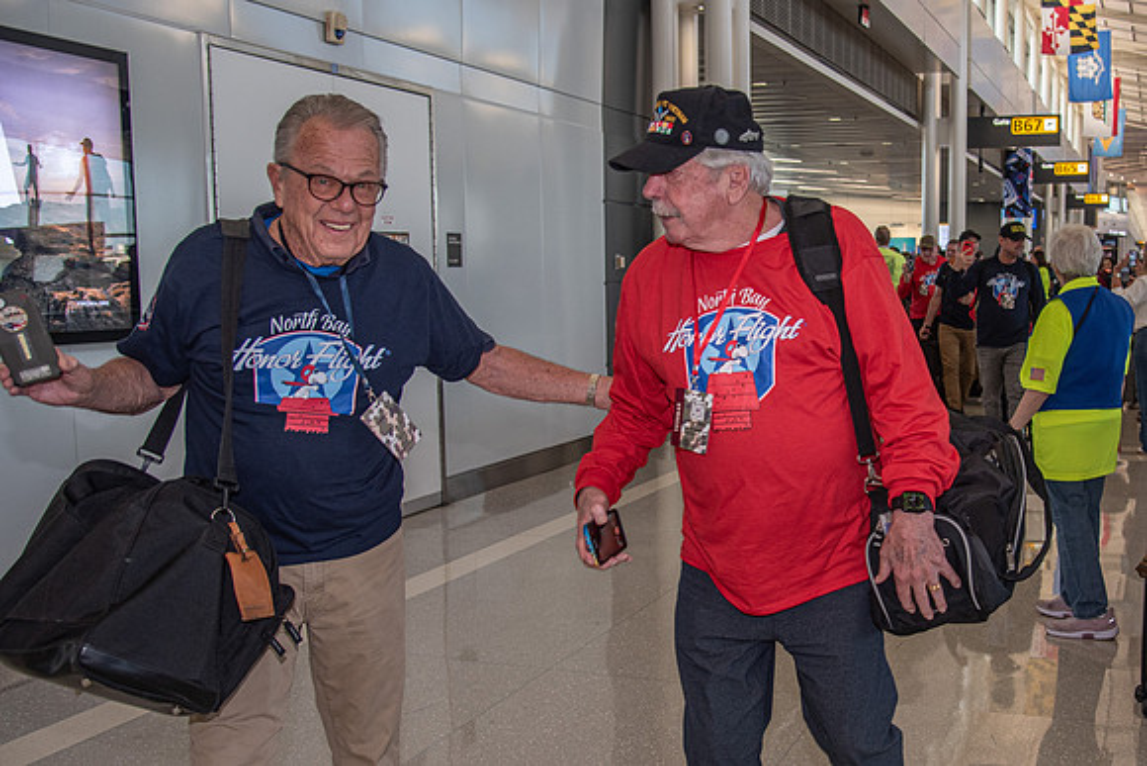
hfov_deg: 47.2
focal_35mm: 40
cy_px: 415
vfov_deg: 33.1
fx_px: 1286
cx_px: 773
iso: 640
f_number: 4
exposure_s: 1/160
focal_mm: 28
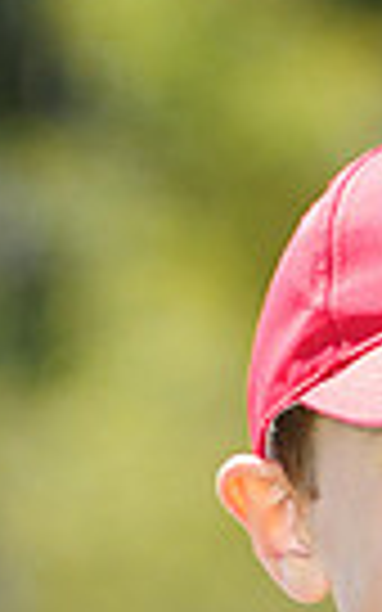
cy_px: 835
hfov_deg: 1.7
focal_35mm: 780
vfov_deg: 2.7
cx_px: 620
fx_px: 12993
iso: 200
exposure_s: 1/1000
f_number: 3.5
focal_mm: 120
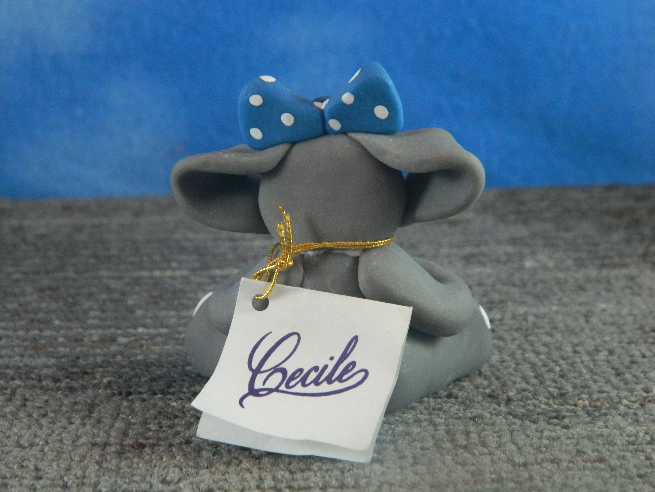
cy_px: 246
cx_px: 328
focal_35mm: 84
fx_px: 1589
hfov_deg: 23.3
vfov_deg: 17.6
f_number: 4.2
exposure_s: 1/30
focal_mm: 15.1
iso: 400
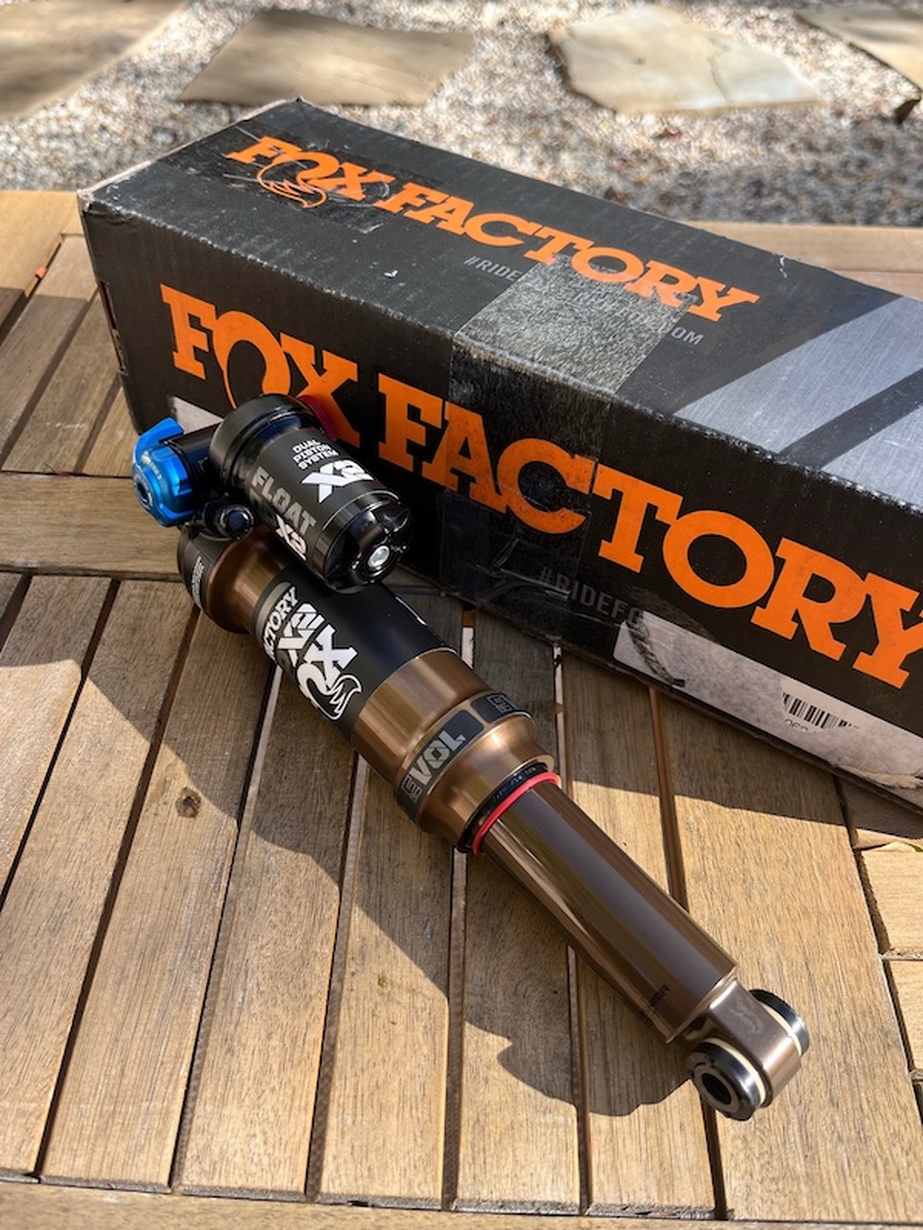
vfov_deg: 67.3
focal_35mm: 26
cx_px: 462
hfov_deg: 53.1
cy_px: 615
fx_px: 924
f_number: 1.6
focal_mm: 5.1
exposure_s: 1/621
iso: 50
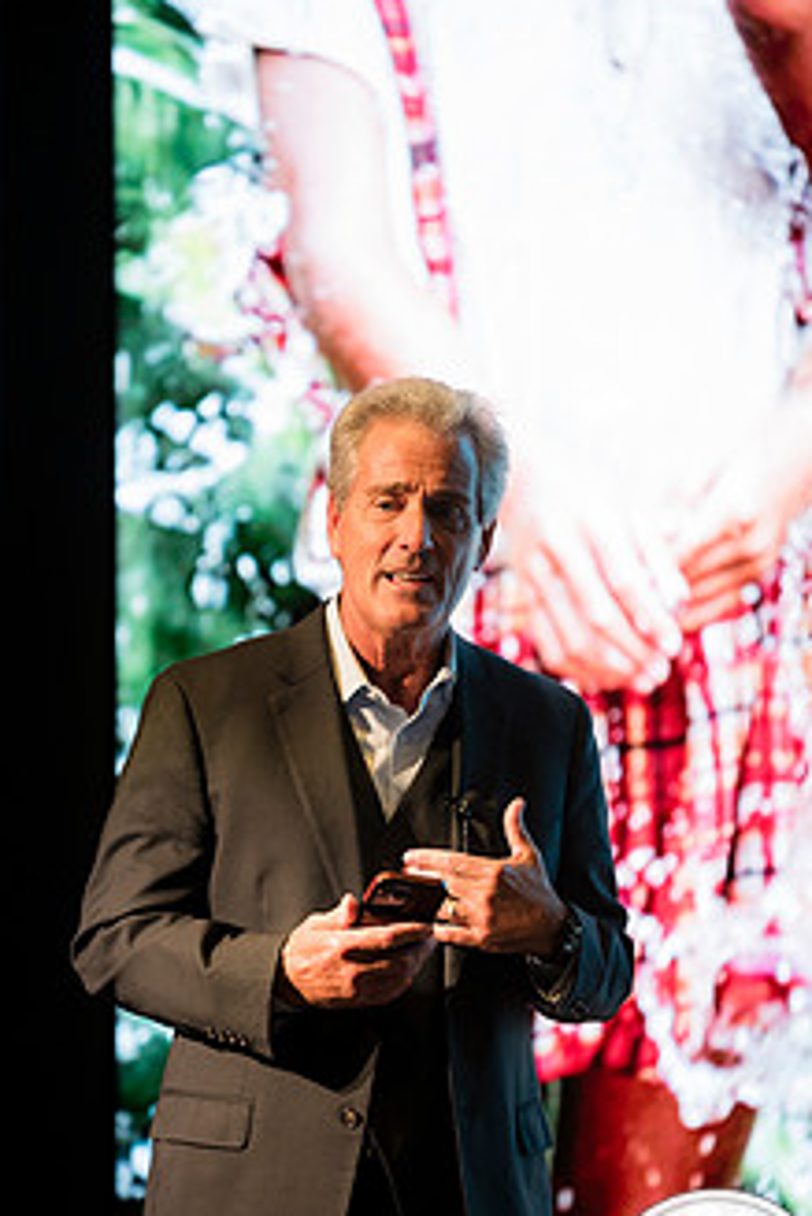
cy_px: 719
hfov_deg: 5.0
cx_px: 404
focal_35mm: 274
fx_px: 9260
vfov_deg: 7.5
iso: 1400
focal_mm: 200
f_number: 2.8
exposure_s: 1/125
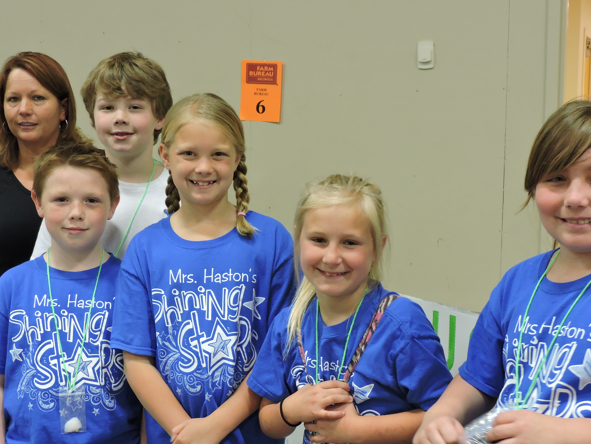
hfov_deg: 32.7
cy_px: 275
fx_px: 1007
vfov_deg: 24.8
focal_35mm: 59
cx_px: 309
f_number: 3.4
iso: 400
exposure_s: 1/20
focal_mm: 7.7
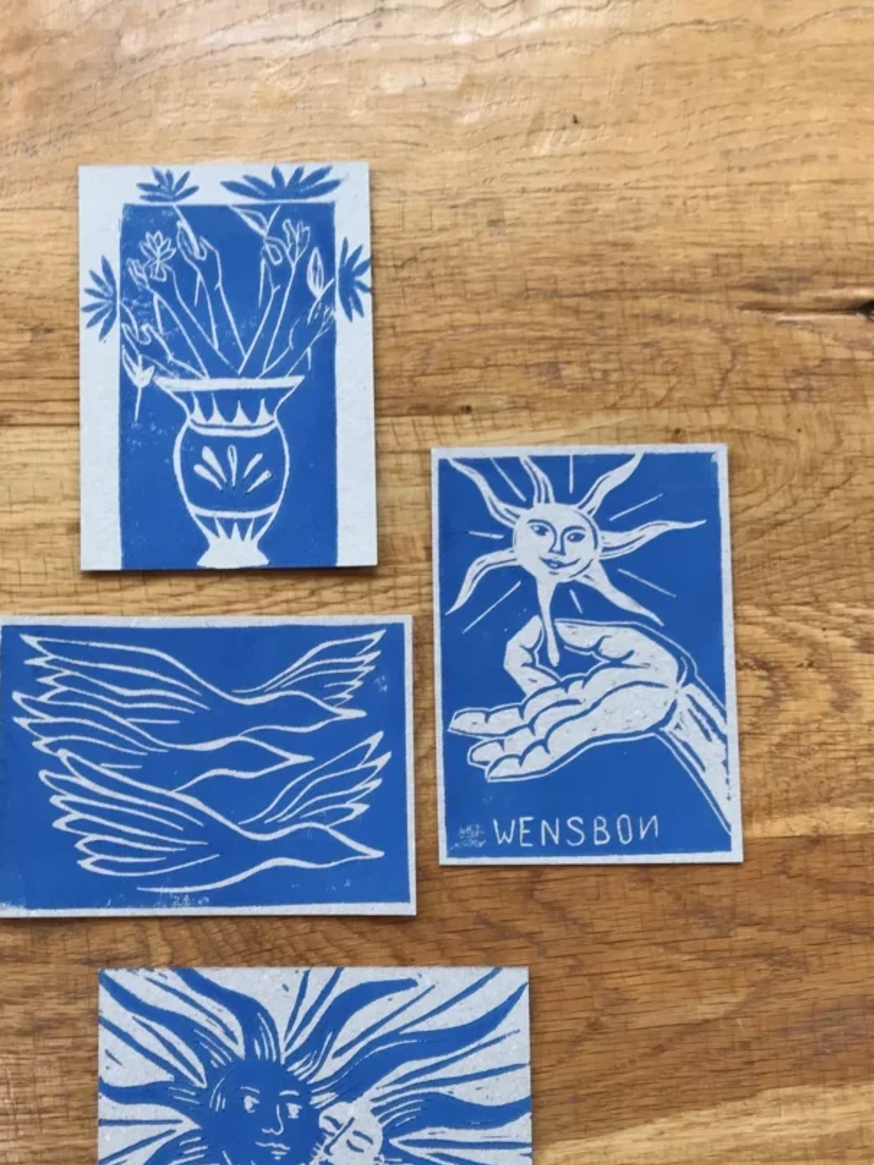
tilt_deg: -86.0
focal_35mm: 37
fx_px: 1246
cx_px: 300
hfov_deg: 38.3
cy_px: 711
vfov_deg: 49.8
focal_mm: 3.99
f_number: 1.8
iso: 25
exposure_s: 1/50
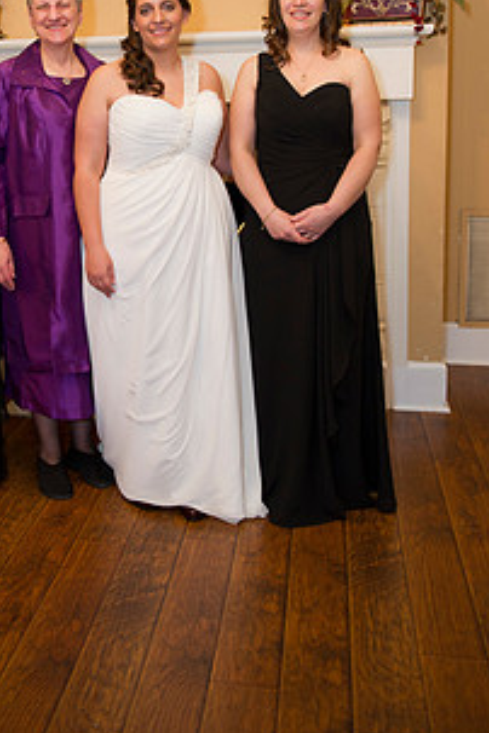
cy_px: 208
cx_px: 139
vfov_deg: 41.8
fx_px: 937
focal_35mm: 46
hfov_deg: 28.9
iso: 800
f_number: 3.2
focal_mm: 31
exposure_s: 1/50
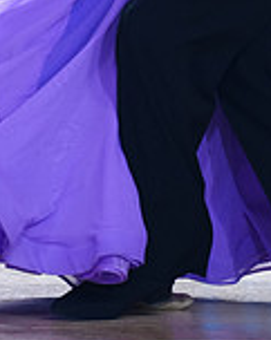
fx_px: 6788
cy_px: -141
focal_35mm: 675
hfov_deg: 2.3
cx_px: 124
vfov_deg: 2.9
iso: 800
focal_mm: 188
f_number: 2.8
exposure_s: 1/500
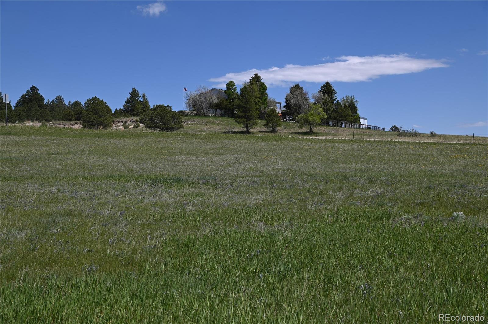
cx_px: 244
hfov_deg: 36.3
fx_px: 745
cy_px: 162
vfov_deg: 24.6
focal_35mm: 55
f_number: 8
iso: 100
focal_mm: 55
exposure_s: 1/500
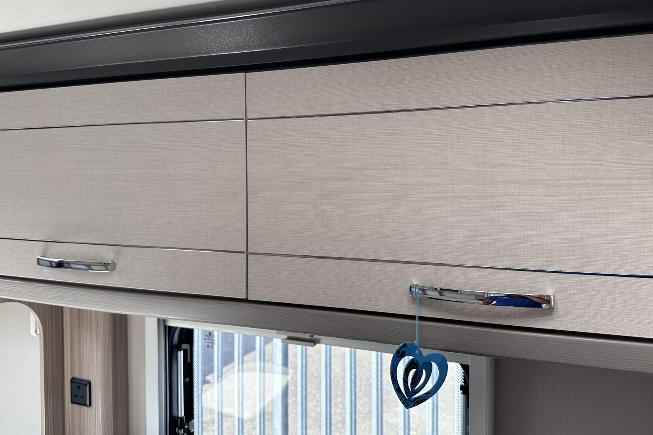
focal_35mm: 31
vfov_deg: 42.2
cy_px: 186
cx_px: 329
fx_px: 562
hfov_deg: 60.3
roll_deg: +1.0
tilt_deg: +2.3
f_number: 1.78
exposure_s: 1/313
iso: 80
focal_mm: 6.86
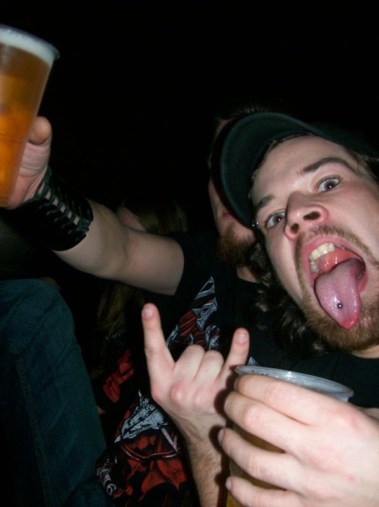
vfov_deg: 51.4
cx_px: 190
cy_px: 254
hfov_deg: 39.6
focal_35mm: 36
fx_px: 527
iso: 140
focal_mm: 6
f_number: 2.7
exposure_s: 1/64
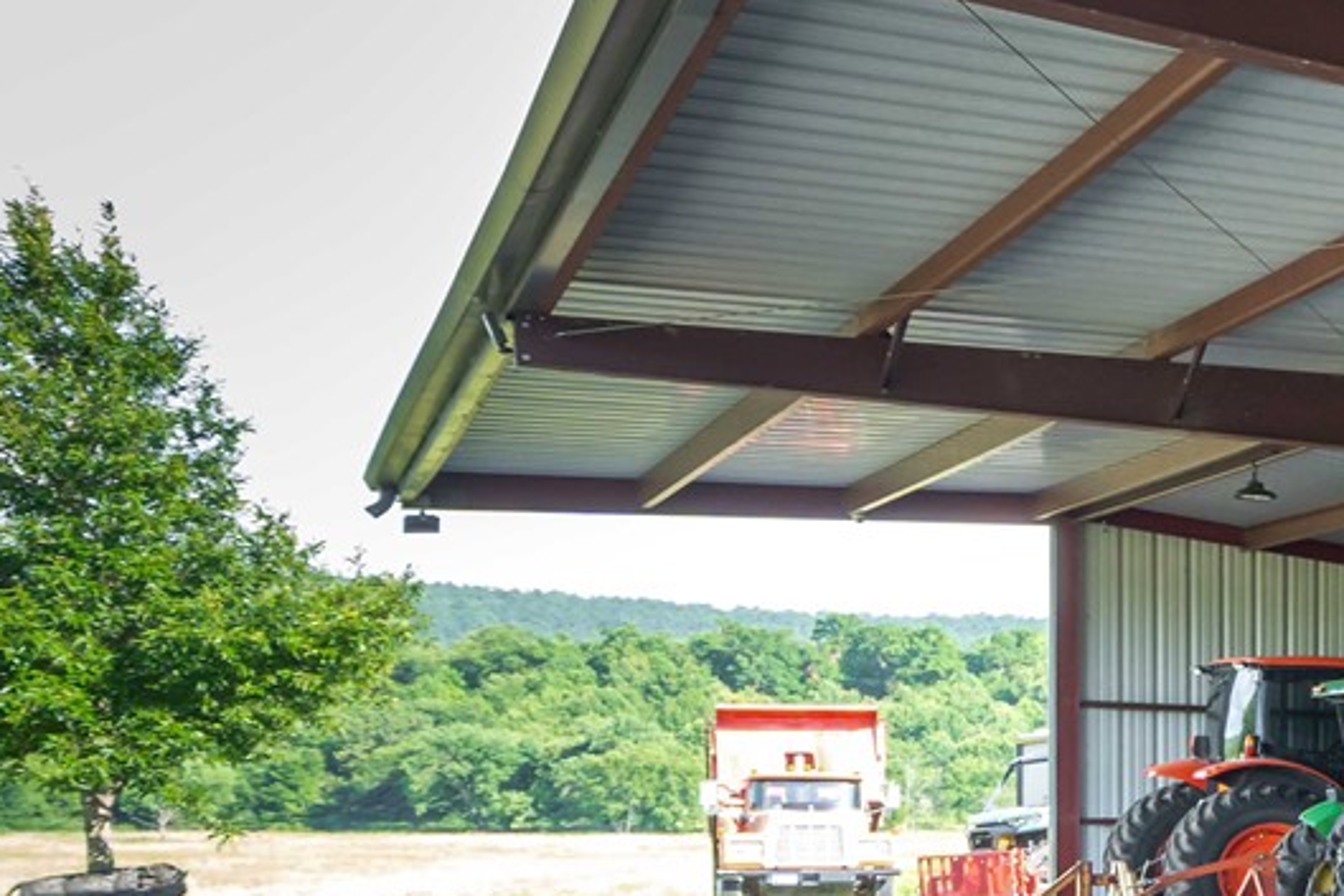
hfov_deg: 22.1
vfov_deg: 25.6
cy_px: 902
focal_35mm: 50
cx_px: 2449
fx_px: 1867
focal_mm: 13
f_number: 7.1
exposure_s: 1/160
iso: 800
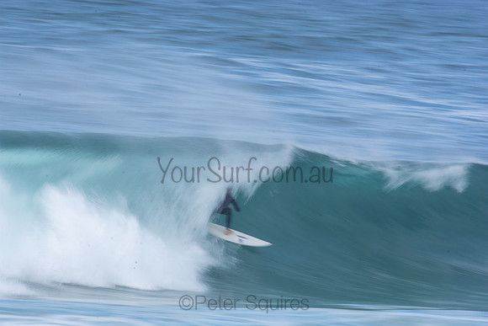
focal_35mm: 750
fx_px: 10169
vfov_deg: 1.8
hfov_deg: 2.7
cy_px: 163
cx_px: 244
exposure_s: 1/20
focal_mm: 500
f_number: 25
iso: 100
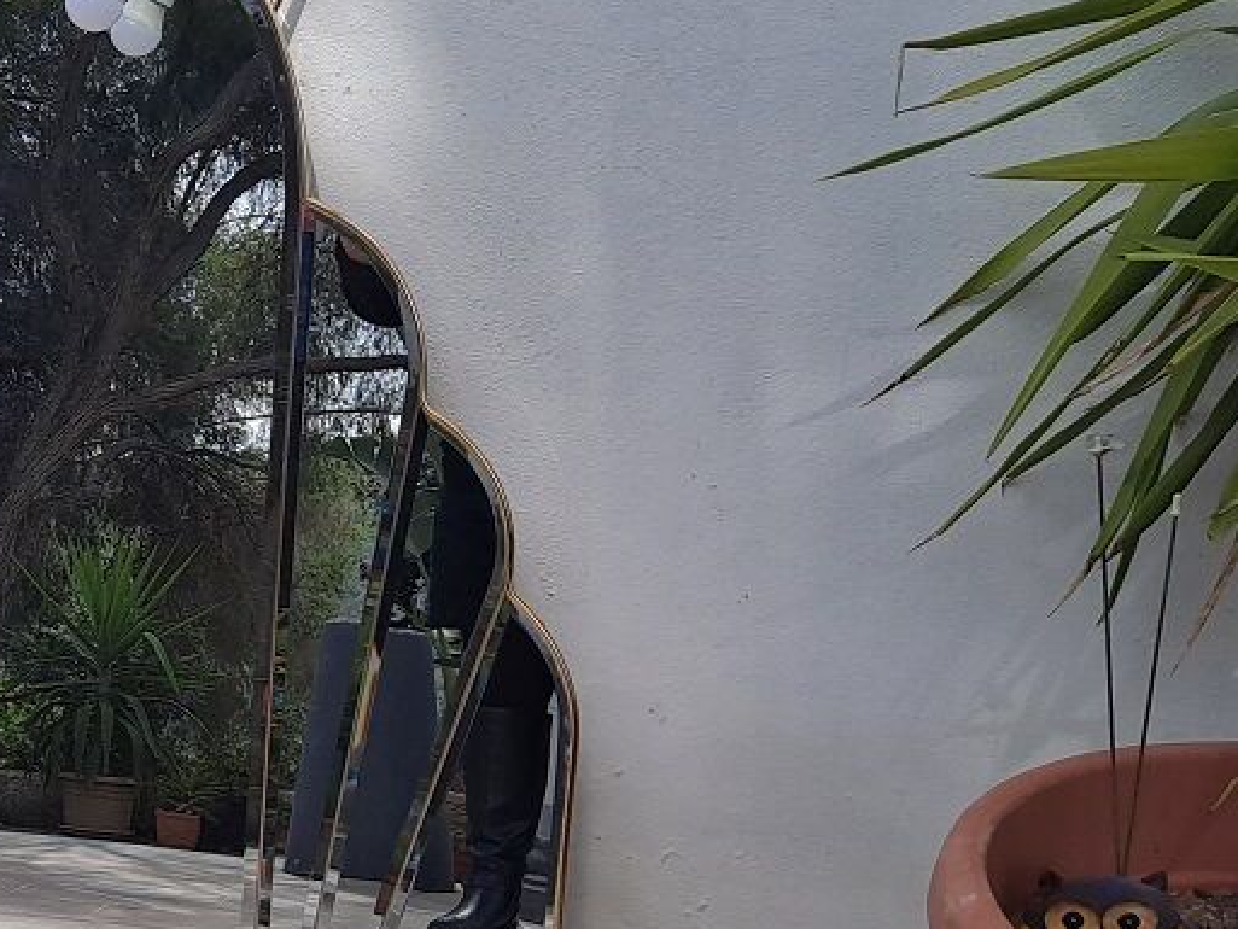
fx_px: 2325
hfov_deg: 27.5
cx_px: -88
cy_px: 652
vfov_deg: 22.5
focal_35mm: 65
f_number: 2
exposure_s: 1/809
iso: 32
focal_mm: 4.6
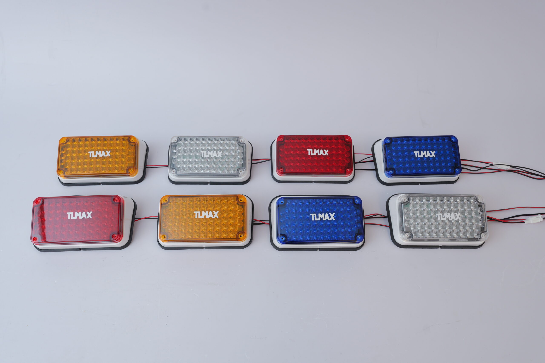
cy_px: 182
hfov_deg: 61.9
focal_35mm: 30
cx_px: 272
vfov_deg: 43.6
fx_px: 454
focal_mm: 30
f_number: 10
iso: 800
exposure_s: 1/160
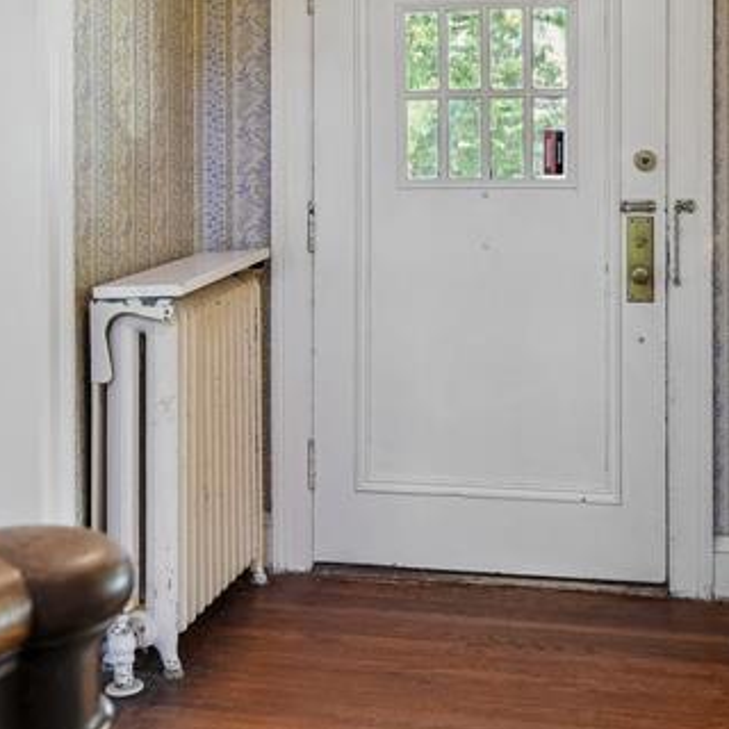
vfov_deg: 33.2
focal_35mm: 50
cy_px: 173
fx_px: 1193
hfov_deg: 34.0
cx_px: 339
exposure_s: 1/30
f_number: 5.6
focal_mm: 18.4
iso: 1250
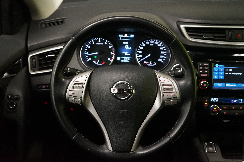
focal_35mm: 37
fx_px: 251
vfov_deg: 35.9
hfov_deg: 51.9
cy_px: 81
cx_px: 122
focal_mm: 37
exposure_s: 1/100
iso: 6400
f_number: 4
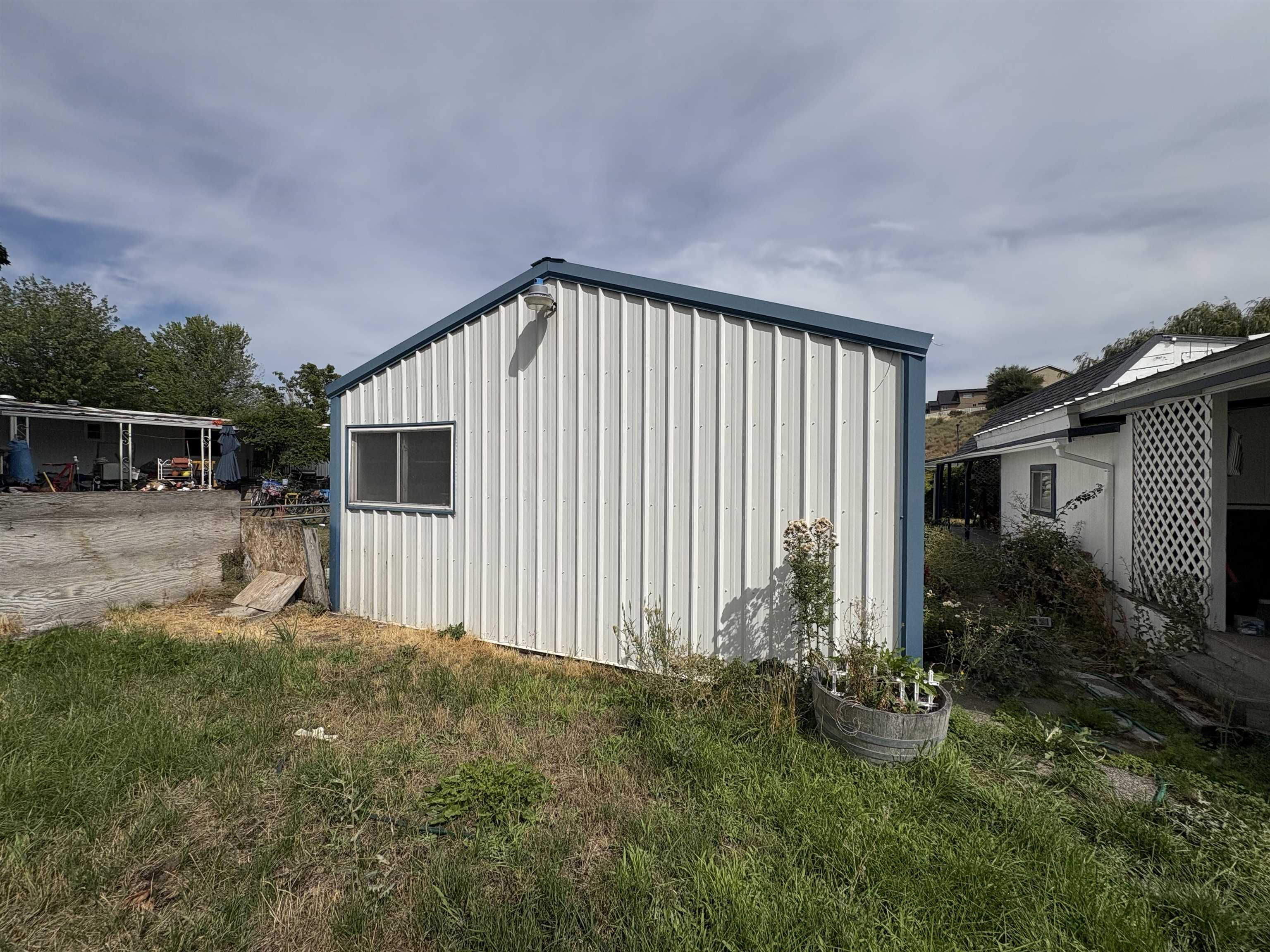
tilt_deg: +0.6
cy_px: 476
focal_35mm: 14
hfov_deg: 102.1
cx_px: 635
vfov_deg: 85.7
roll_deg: -1.0
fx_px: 514
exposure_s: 1/6135
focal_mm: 2.22
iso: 50
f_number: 2.2
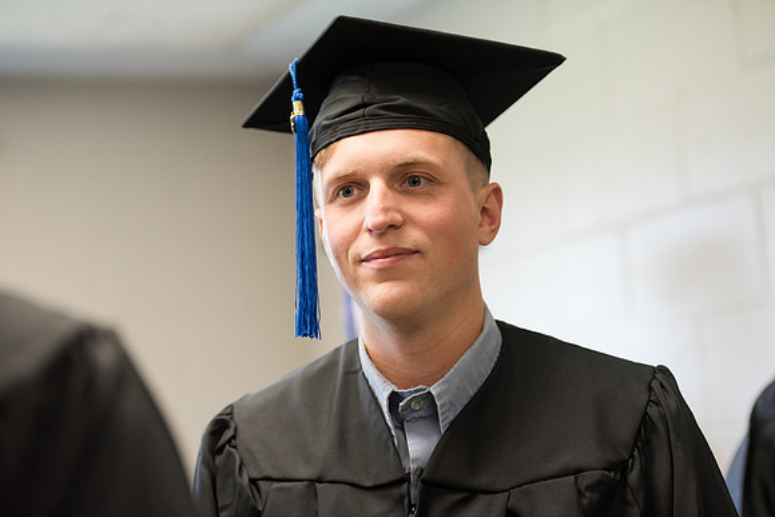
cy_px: 258
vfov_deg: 15.9
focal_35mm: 86
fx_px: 1852
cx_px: 388
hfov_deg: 23.6
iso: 2000
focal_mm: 86
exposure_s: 1/250
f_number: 3.2
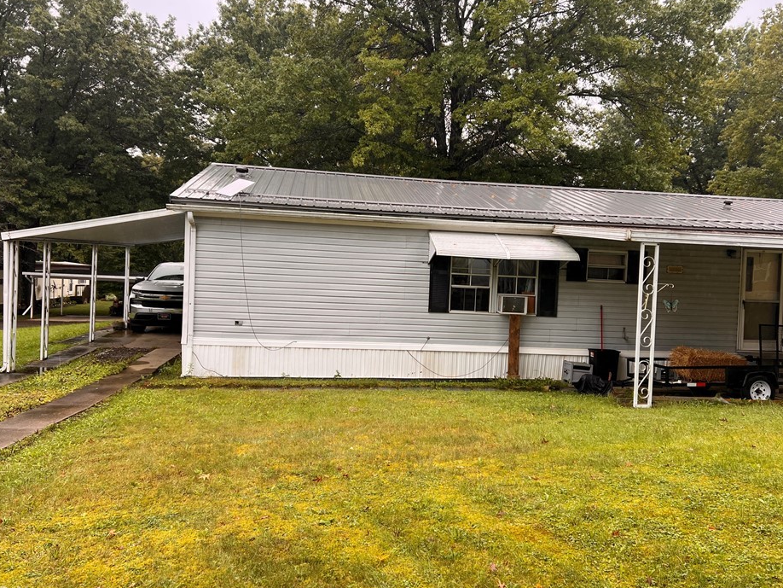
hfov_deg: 61.6
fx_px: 656
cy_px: 280
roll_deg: -3.1
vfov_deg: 48.2
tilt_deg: -1.9
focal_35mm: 29
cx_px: 403
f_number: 1.5
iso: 50
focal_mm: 5.7
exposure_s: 1/552
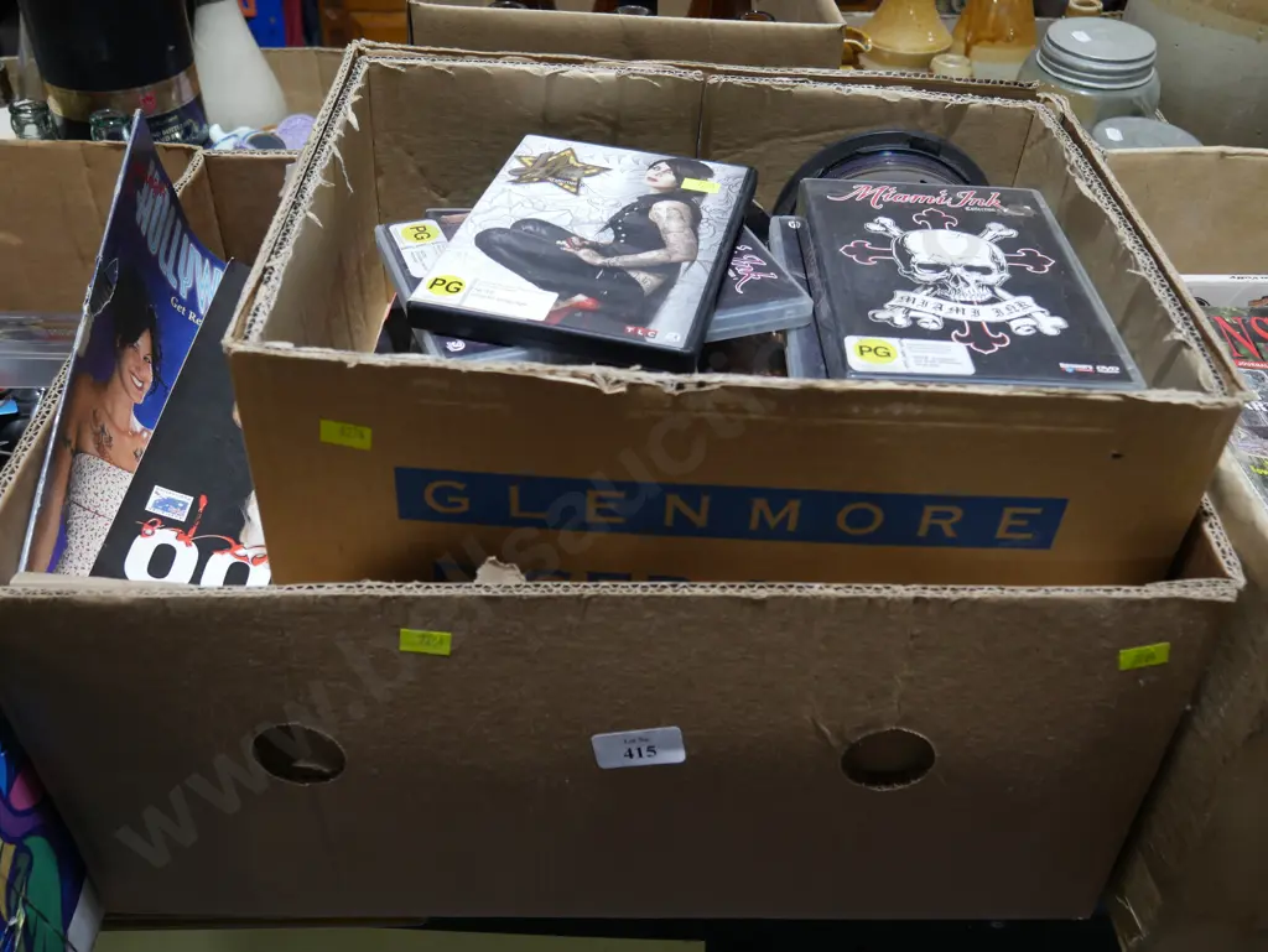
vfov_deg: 41.8
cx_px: 634
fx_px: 1246
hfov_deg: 53.9
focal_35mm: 34
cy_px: 476
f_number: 4
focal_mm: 17
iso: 320
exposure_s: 1/60
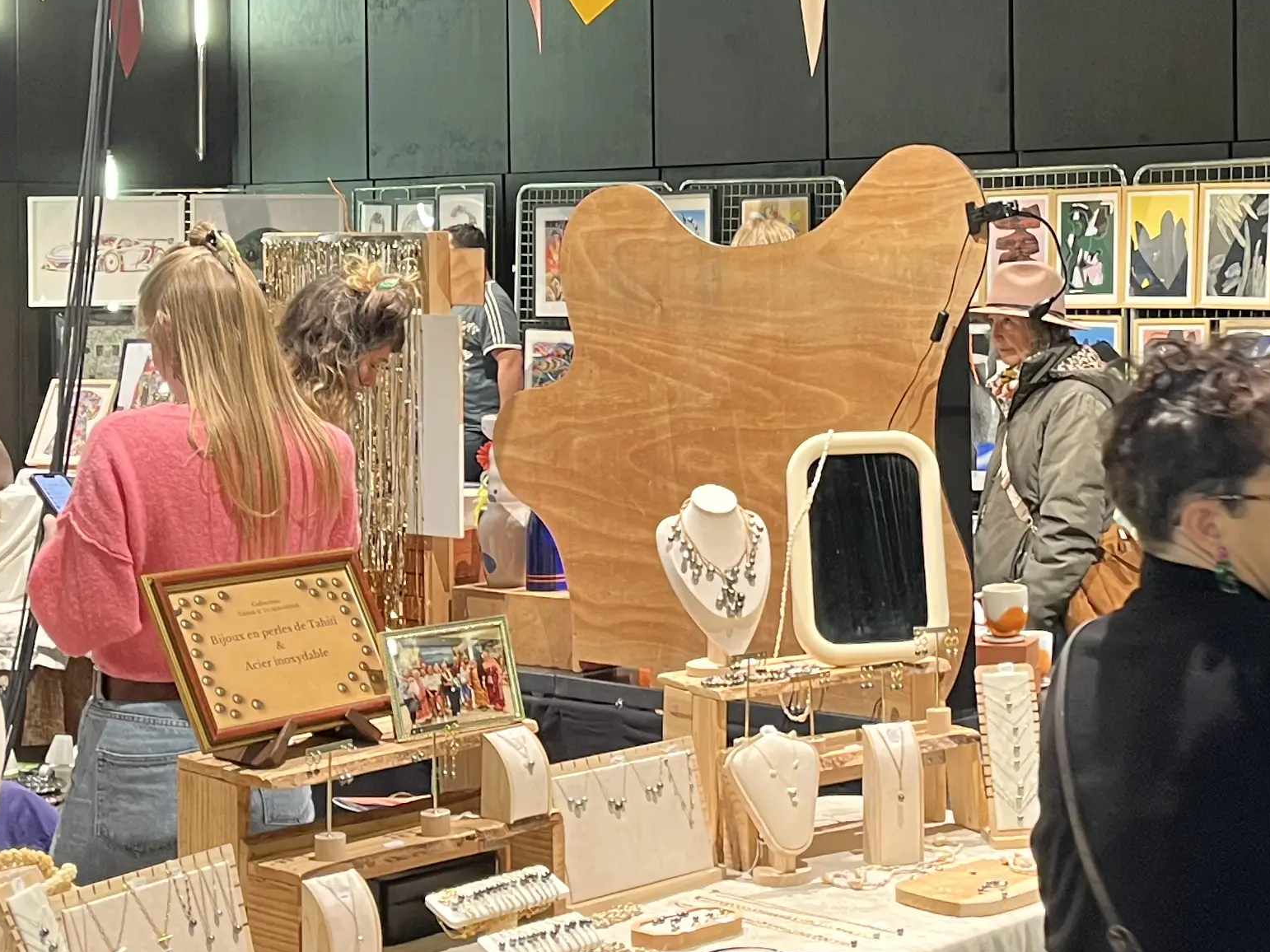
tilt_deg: -0.1
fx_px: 2494
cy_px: 223
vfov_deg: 21.4
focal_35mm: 68
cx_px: 912
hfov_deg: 28.3
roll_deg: +0.1
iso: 80
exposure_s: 1/50
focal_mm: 5.1
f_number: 1.6
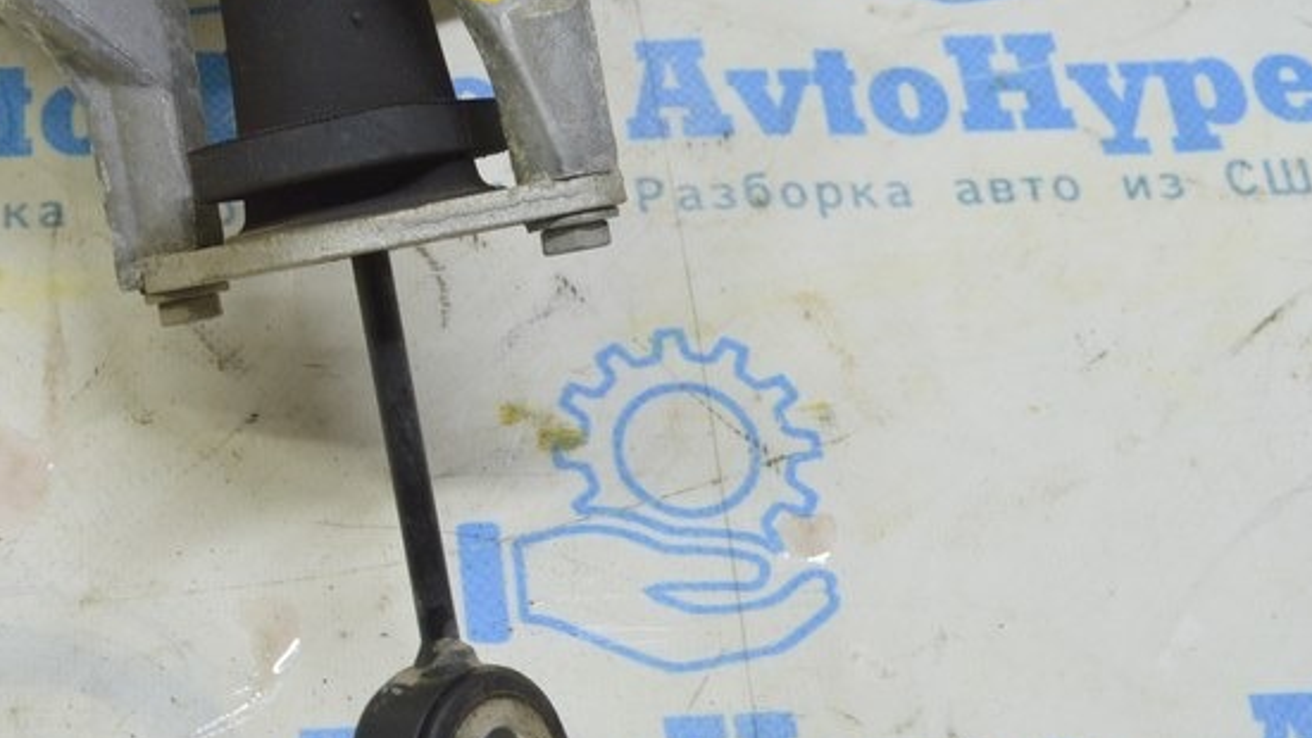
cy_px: 96
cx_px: 112
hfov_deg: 28.9
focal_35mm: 70
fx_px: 2435
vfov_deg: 17.0
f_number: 5.6
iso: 400
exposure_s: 1/20
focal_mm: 24
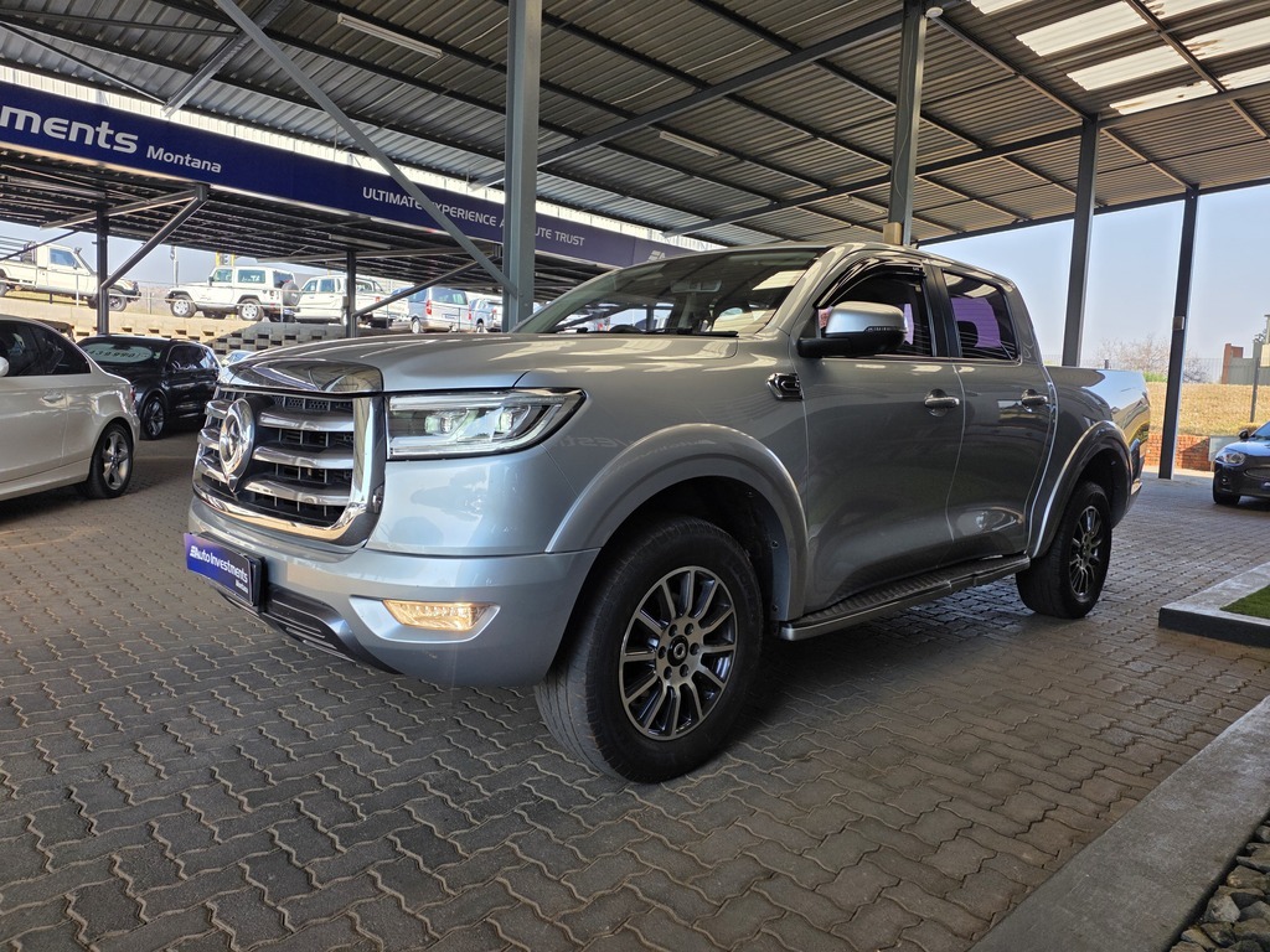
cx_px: 635
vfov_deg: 58.9
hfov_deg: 73.9
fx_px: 844
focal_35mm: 23
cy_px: 476
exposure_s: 1/359
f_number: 1.7
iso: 32
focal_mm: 6.25
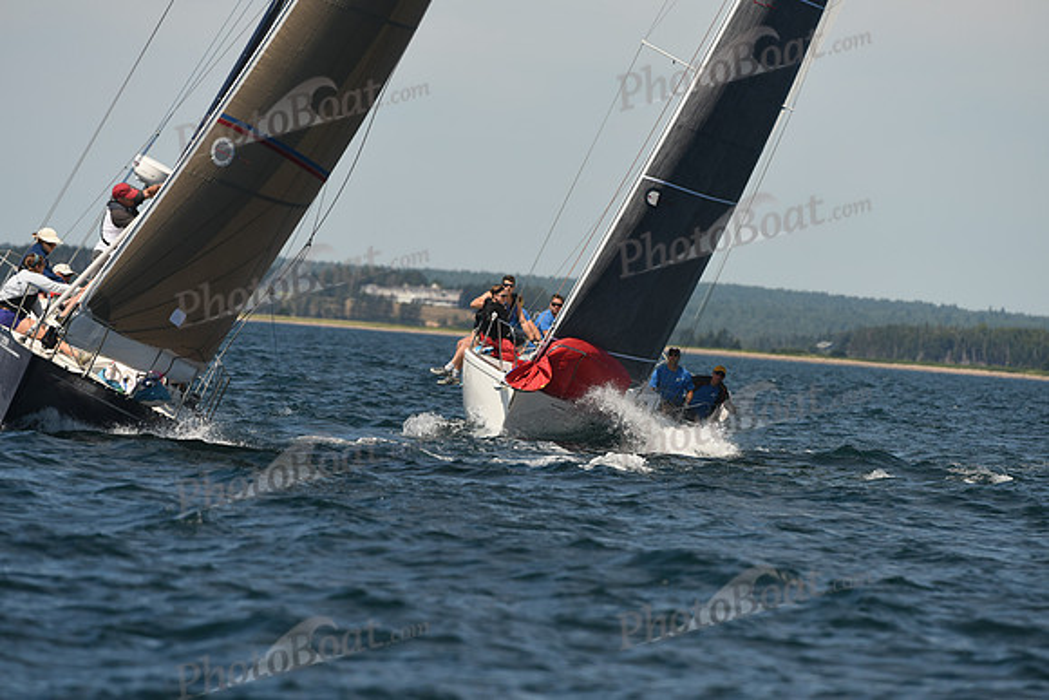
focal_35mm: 400
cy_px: 350
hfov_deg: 5.2
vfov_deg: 3.4
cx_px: 524
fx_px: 11658
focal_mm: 400
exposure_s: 1/1000
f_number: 6.3
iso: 250
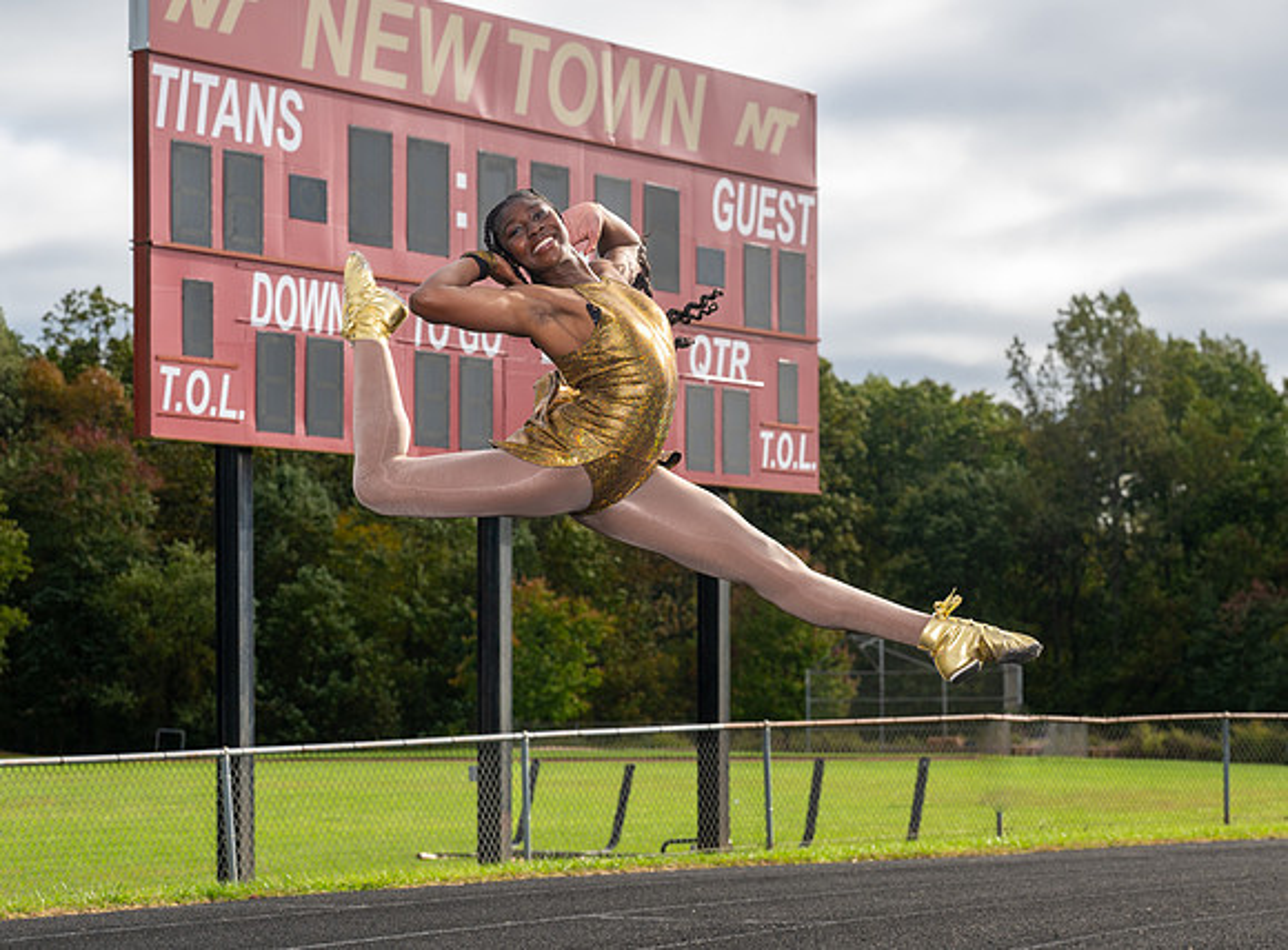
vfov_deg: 15.3
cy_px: 562
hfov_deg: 20.7
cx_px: 665
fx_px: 3527
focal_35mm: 95
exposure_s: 1/500
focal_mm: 70
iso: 160
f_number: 5.6
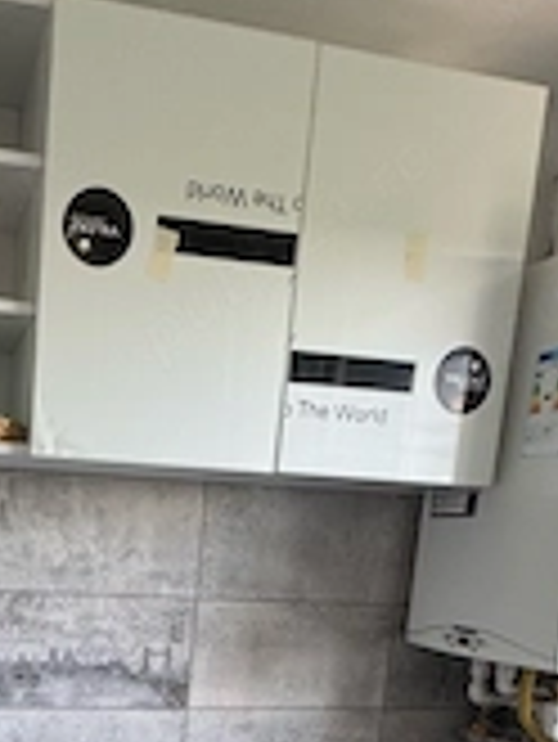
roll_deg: -3.1
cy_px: 652
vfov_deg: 48.8
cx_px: 27
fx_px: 730
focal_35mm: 34
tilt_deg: -7.0
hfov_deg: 38.2
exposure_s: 1/99
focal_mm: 2.22
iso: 100
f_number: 2.2
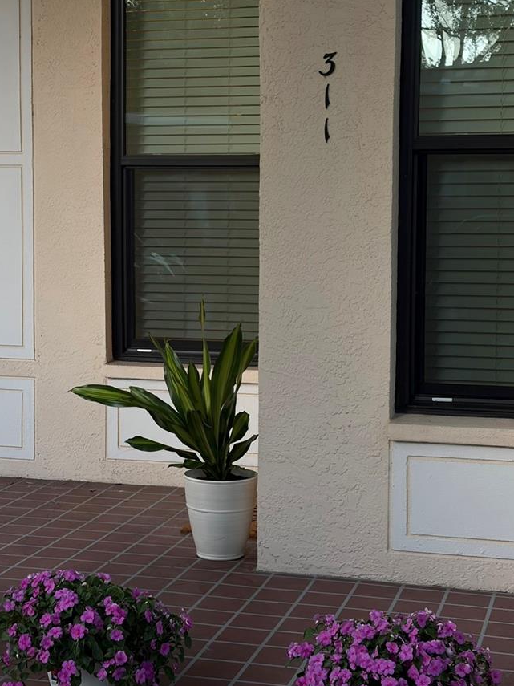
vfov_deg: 26.7
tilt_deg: -5.2
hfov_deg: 20.1
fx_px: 1446
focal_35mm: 73
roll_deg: -0.1
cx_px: 216
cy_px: 323
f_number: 1.6
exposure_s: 1/168
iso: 25
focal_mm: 5.96
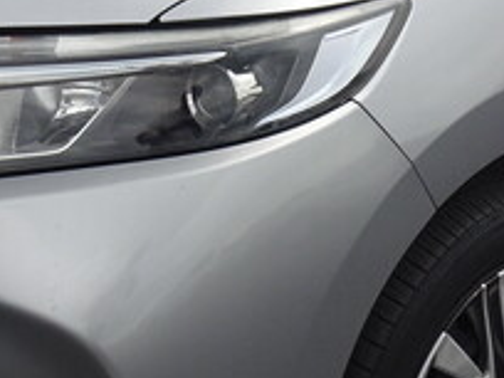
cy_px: 131
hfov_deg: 20.8
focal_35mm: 94
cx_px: 311
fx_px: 1369
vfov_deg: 15.7
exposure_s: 1/640
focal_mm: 4.1
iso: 80
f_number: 3.5
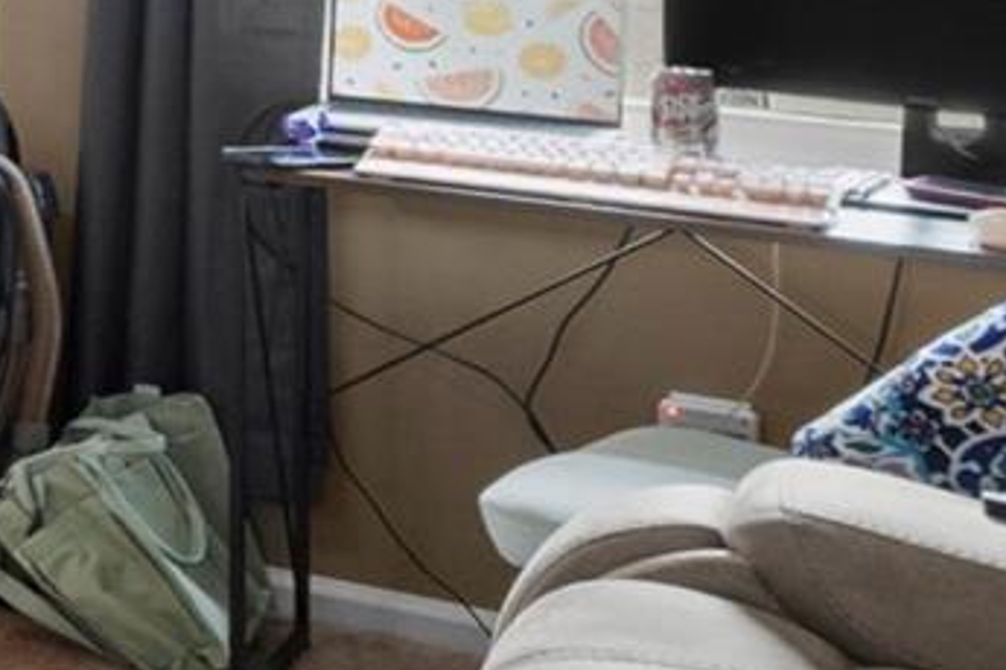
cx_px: -1554
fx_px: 2737
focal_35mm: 98
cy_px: -307
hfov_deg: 13.5
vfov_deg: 13.3
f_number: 8
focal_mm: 11
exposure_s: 1/3
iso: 250
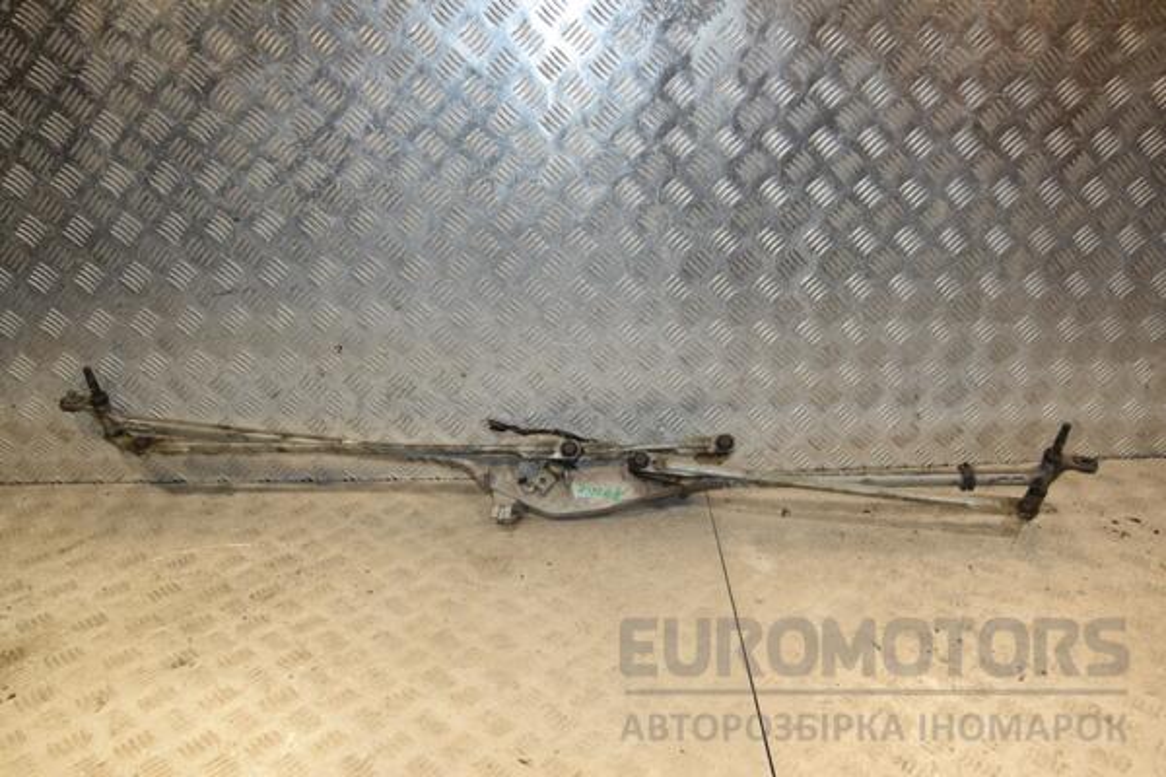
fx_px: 1020
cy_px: 388
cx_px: 583
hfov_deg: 59.5
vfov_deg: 41.7
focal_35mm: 32
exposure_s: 1/200
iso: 800
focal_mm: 21
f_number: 6.3
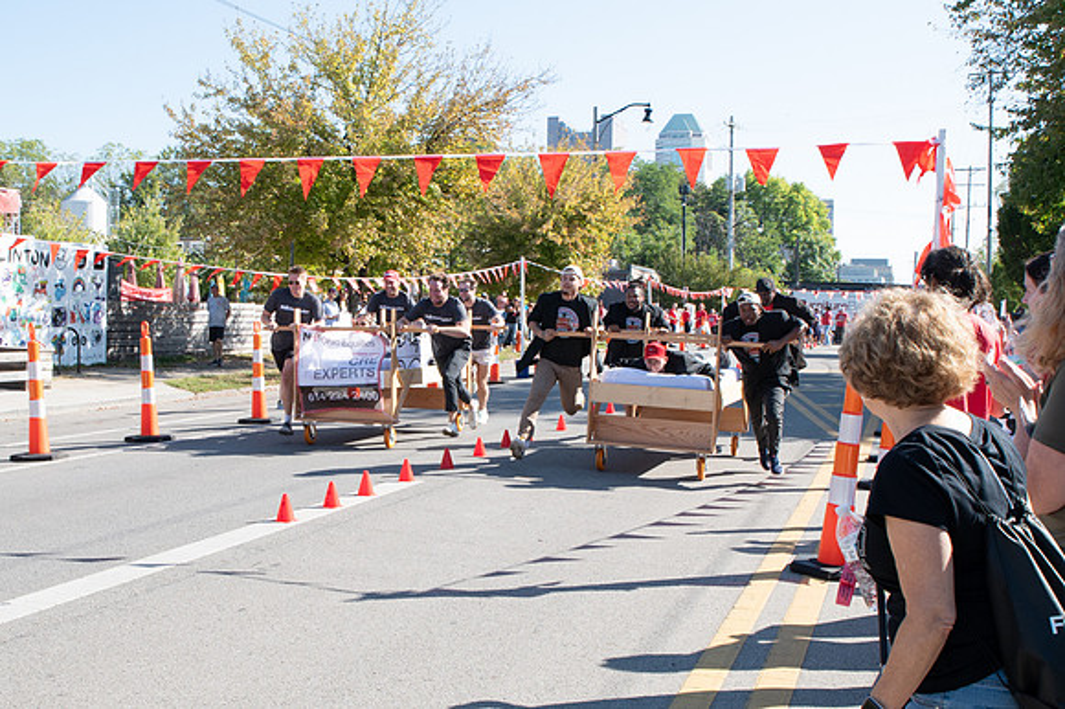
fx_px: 1208
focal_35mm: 41
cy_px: 389
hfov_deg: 47.4
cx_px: 460
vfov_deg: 32.7
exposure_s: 1/200
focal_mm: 24
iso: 250
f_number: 11
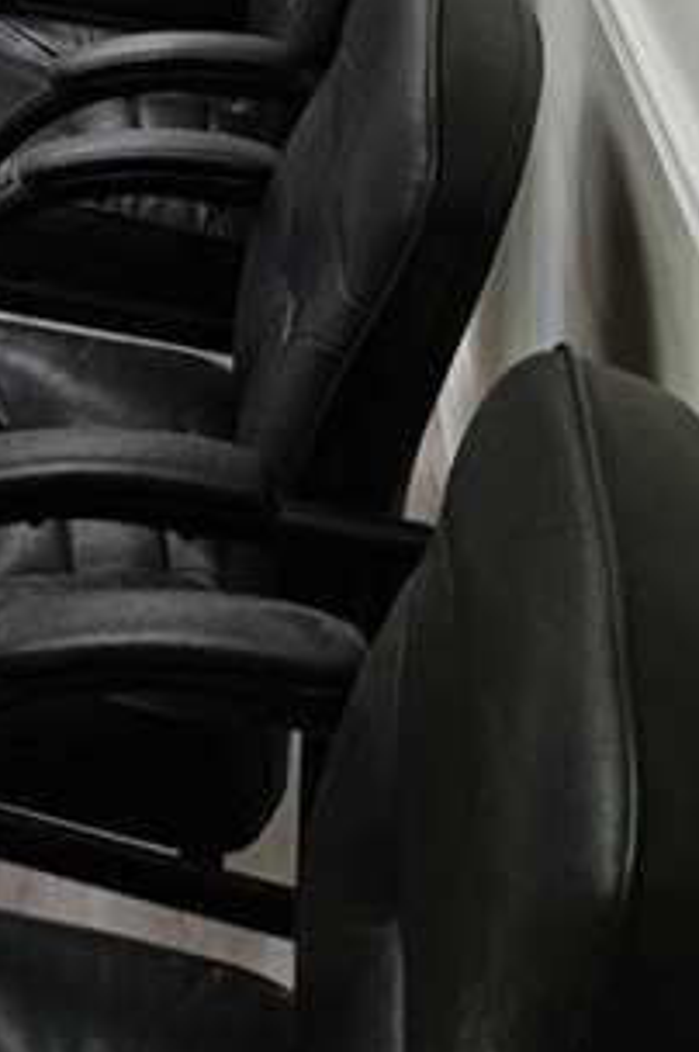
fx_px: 2452
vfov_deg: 19.7
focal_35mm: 84
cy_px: -689
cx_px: -405
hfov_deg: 14.9
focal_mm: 5.4
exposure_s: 1/120
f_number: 1.8
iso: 125
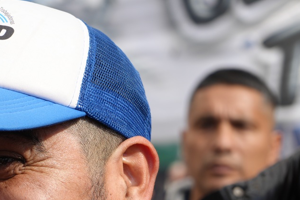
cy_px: 223
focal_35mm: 167
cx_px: 51
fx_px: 1391
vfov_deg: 8.2
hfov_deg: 12.2
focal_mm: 70
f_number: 5.6
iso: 100
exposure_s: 1/250
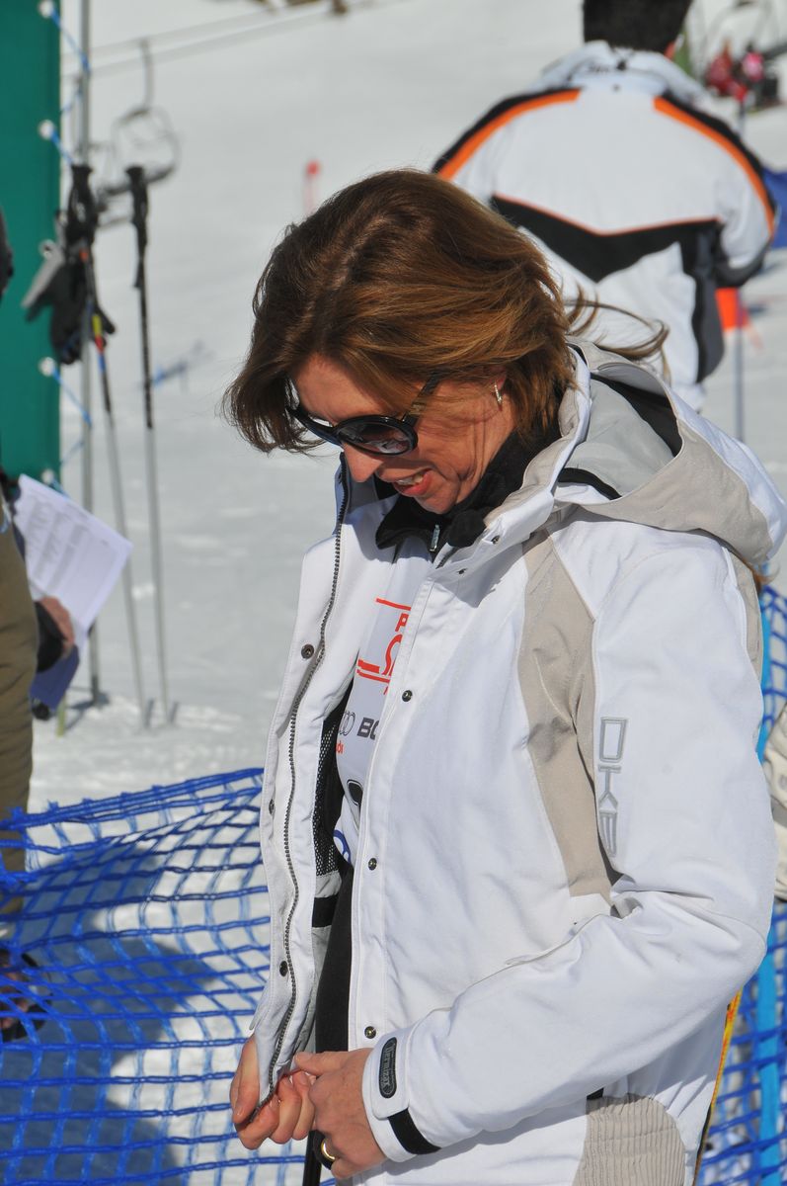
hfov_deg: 7.0
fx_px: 6411
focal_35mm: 195
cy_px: 593
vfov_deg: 10.6
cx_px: 394
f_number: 13
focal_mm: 130
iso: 200
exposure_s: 1/800
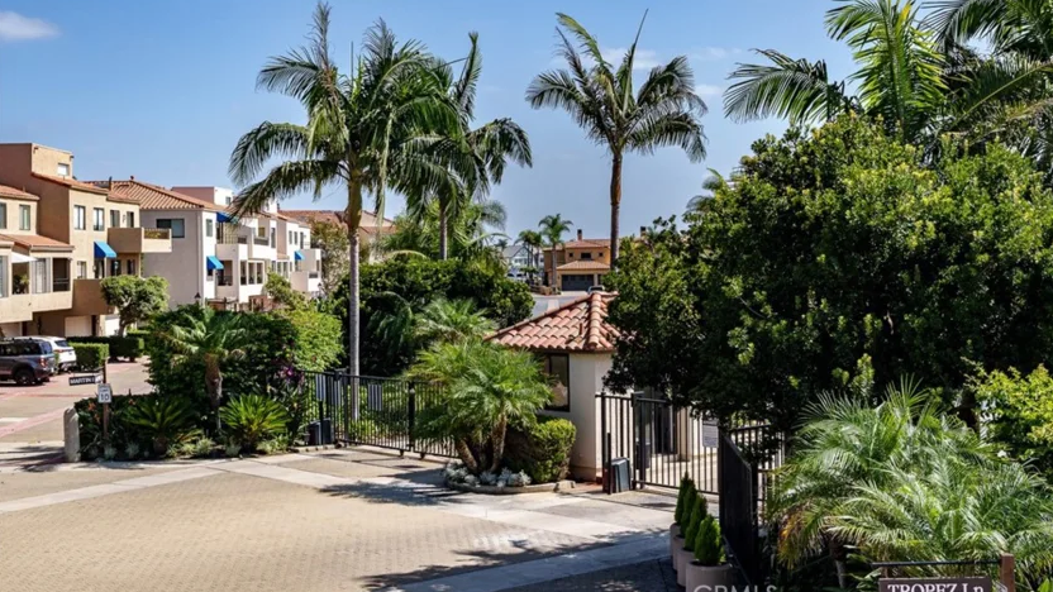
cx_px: 530
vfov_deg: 22.2
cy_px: 256
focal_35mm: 54
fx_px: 1508
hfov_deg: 38.5
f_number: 11
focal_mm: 34
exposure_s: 1/320
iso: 100
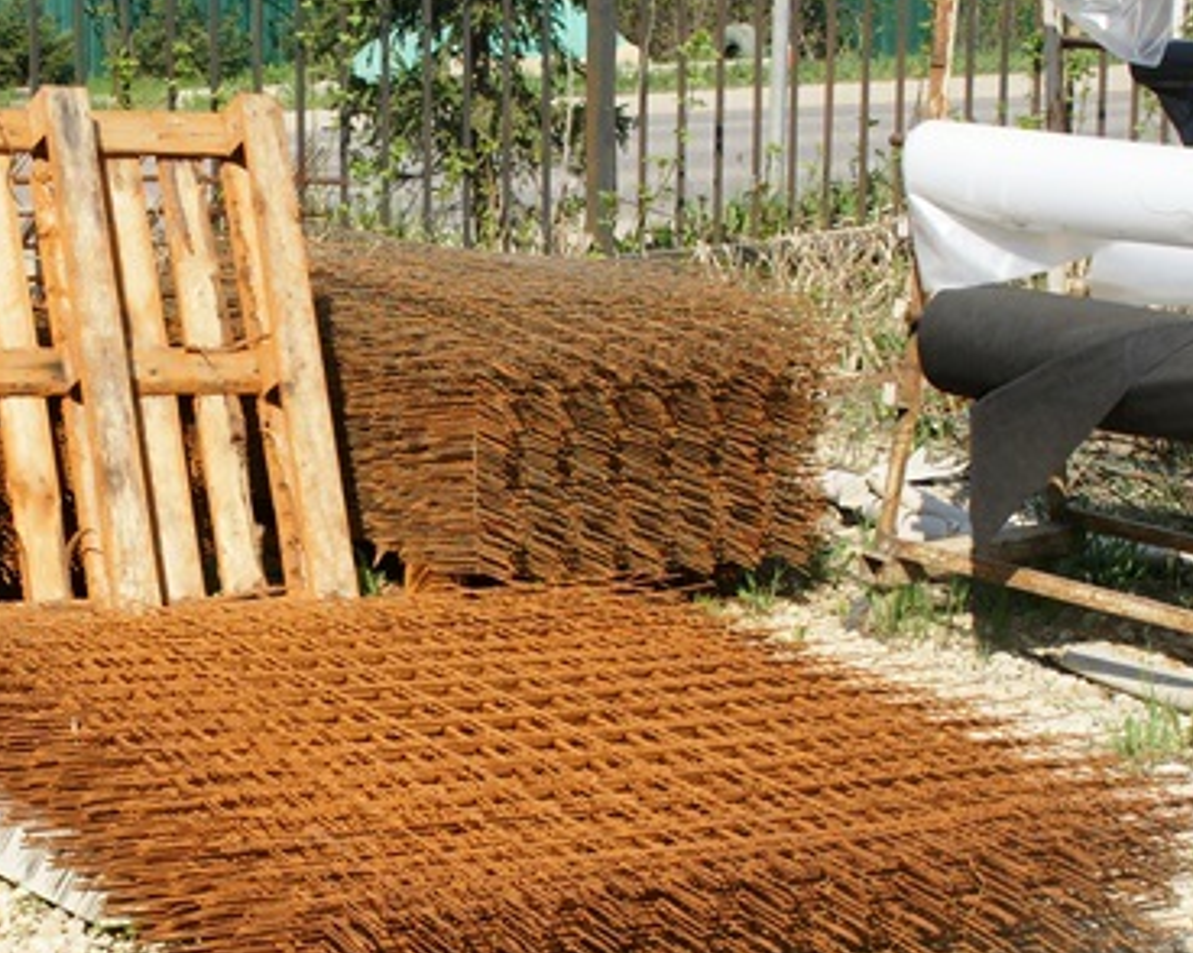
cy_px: 660
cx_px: 159
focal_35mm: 94
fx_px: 3317
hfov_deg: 20.1
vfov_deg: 16.3
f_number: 10
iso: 200
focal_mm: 24
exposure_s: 1/250
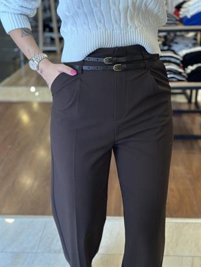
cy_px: 134
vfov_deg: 39.6
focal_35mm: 48
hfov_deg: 30.3
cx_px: 100
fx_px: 371
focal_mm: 6.86
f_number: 1.78
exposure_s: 1/60
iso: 160
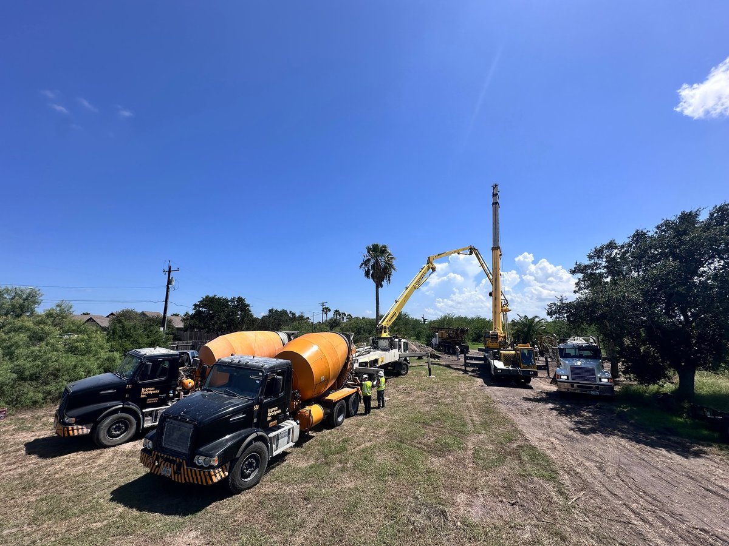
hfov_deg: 102.1
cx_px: 364
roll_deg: -0.4
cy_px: 273
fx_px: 295
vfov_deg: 85.7
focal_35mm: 14
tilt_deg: +10.9
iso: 50
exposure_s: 1/3300
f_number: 2.2
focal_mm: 2.22
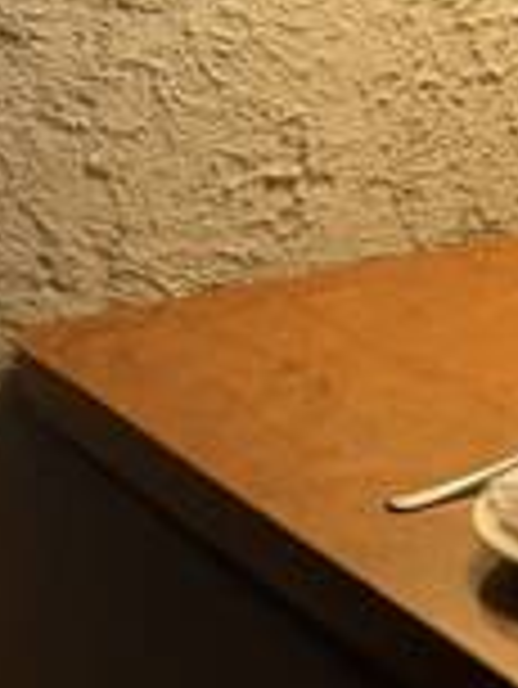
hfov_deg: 9.6
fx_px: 2809
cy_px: 306
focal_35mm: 141
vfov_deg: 14.0
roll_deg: -0.9
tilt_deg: -16.8
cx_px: 1124
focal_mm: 6.76
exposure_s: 1/33
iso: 1000
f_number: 1.78
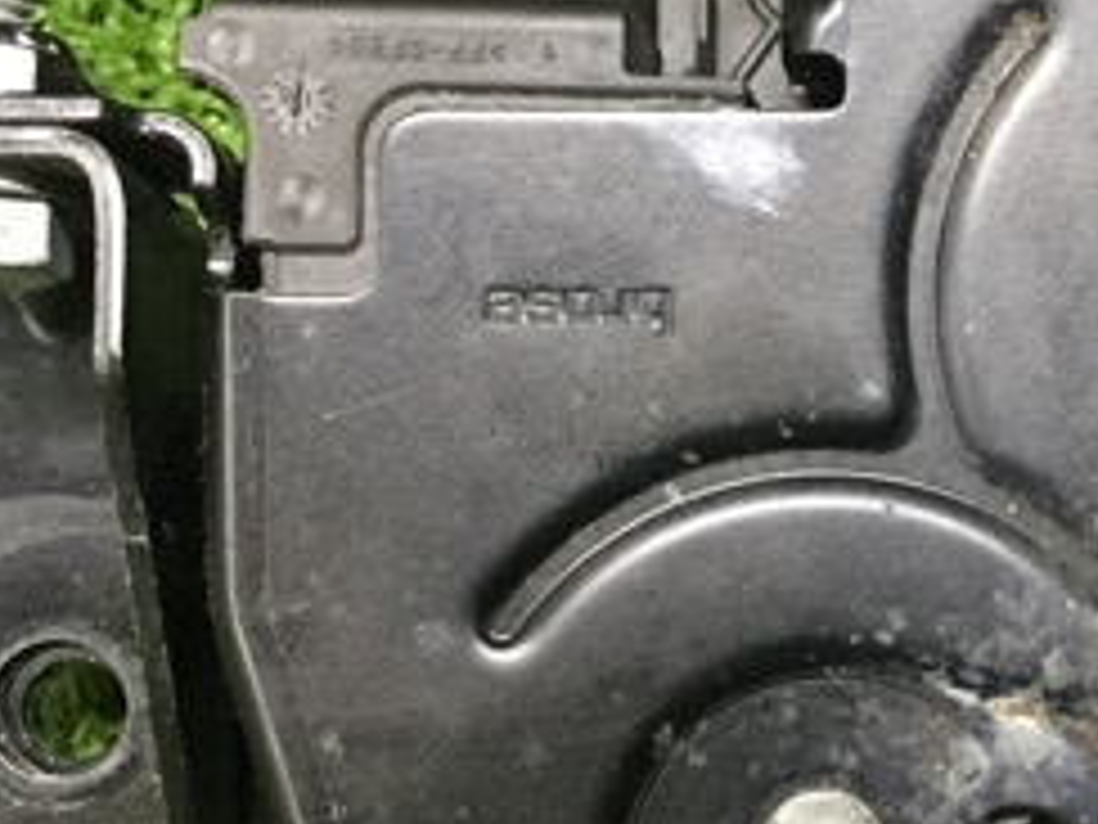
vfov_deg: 19.4
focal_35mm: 76
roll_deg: -3.7
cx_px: 1066
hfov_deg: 24.6
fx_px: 2411
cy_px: 446
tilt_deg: -42.7
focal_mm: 4.15
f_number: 2.2
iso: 200
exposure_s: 1/33
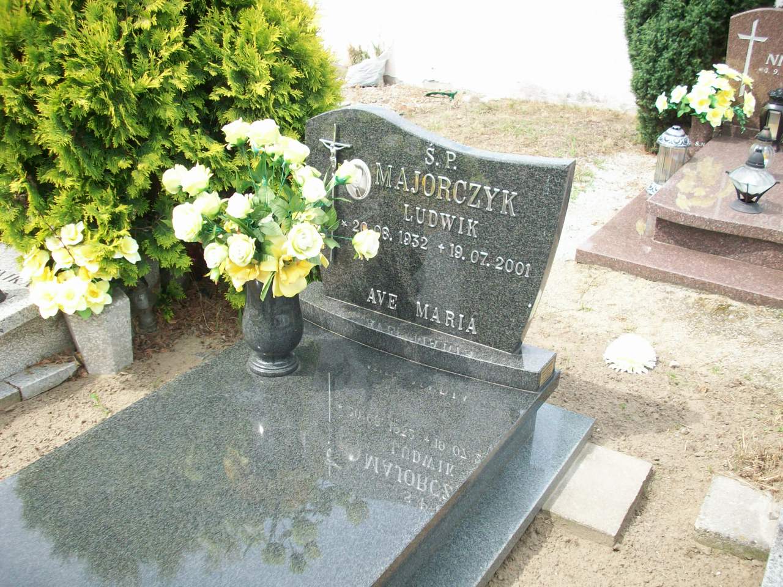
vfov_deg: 38.7
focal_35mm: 37
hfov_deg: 50.1
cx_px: 392
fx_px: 837
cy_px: 294
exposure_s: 1/362
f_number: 2.8
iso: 80
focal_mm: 6.2
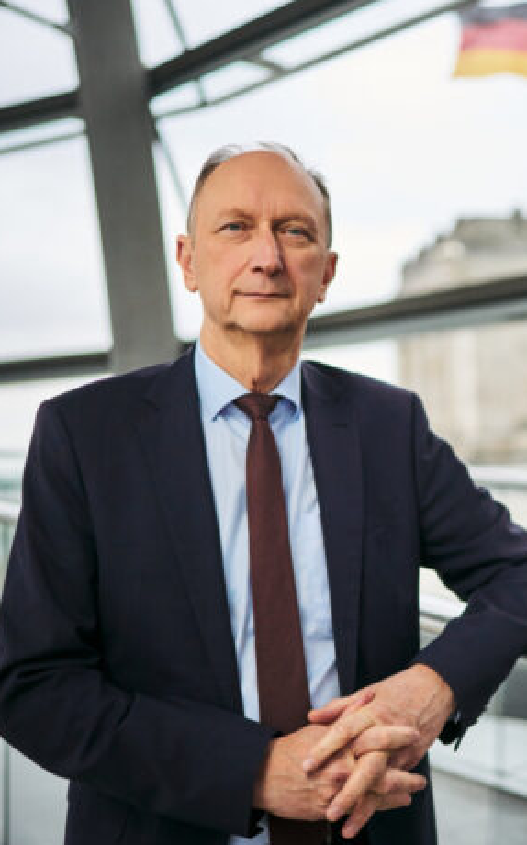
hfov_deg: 23.2
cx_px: 501
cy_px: 422
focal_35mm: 54
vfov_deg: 37.5
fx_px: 1242
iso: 1000
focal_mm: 35
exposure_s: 1/400
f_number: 1.4
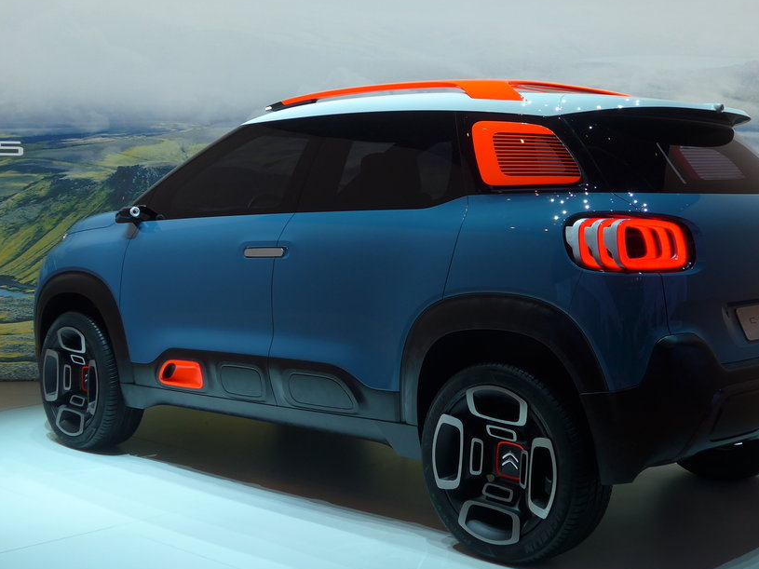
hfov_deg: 36.1
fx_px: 1162
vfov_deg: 27.4
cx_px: 423
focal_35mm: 53
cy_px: 197
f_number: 2.8
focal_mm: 7.5
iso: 80
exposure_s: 1/200
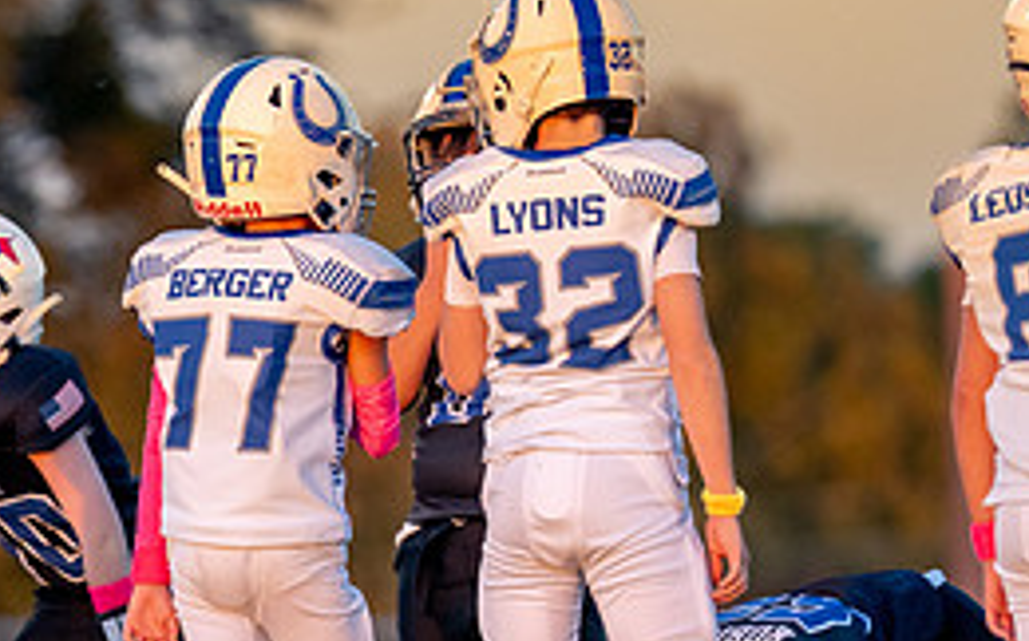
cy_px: 554
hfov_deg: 2.8
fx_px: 21351
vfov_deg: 1.7
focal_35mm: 762
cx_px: -38
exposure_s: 1/1250
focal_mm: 200
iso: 1000
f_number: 2.8
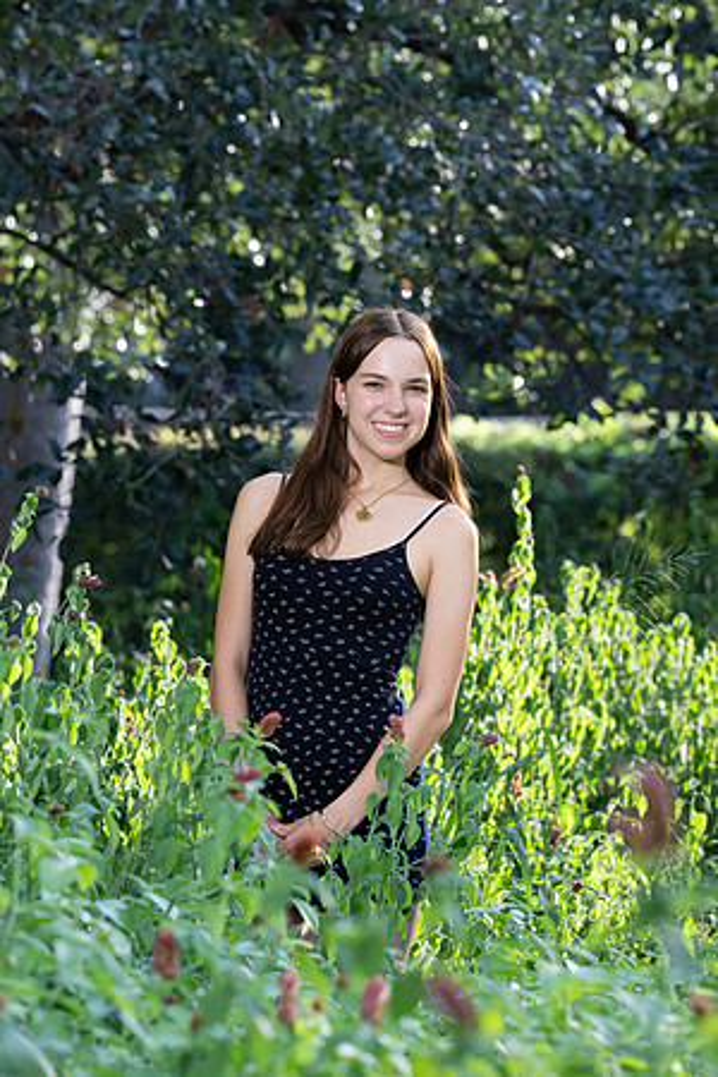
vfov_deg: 10.3
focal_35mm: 200
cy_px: 538
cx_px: 359
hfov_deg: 6.9
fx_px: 5983
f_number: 8
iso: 640
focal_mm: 200
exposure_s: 1/200
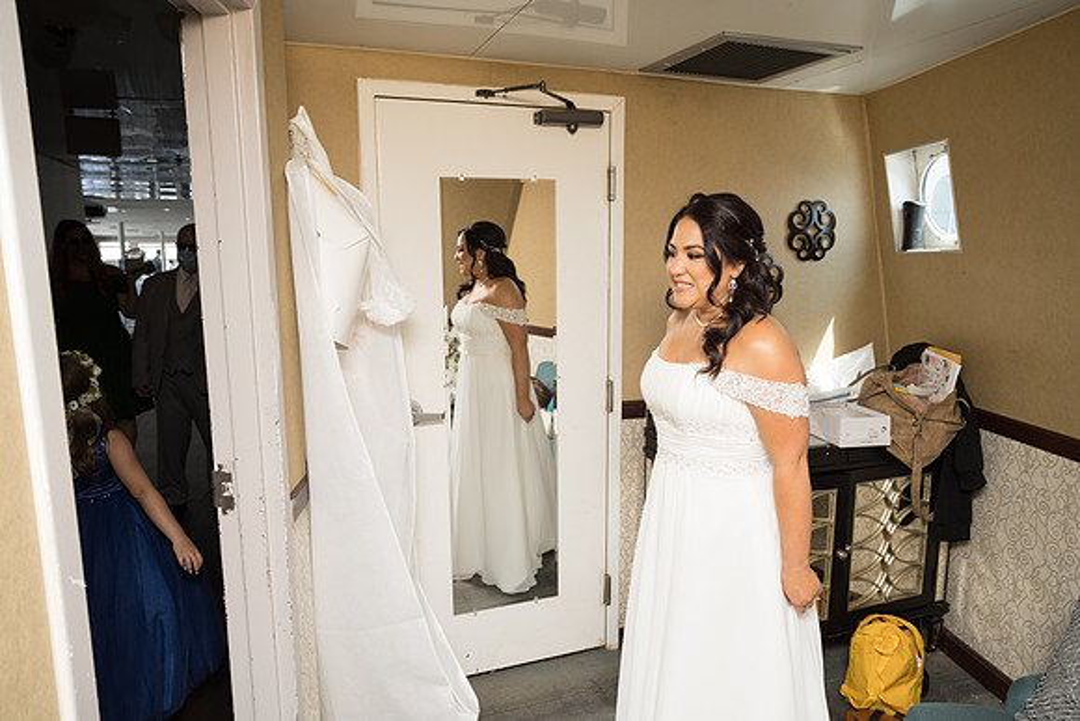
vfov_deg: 53.2
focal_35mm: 24
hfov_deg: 73.7
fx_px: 720
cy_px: 360
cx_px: 540
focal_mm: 24
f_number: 5
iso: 250
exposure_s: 1/200
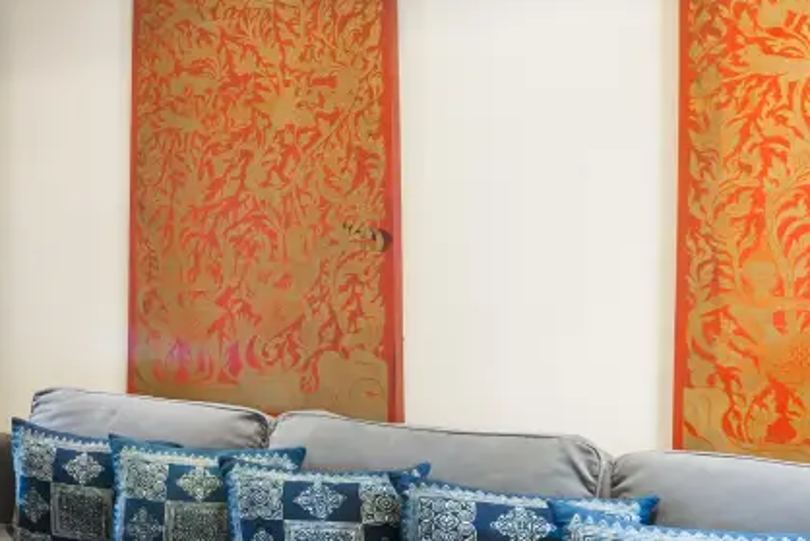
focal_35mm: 52
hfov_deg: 27.0
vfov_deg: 26.0
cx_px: -405
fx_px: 1170
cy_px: 263
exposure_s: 1/1.25
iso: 200
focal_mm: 17
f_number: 11
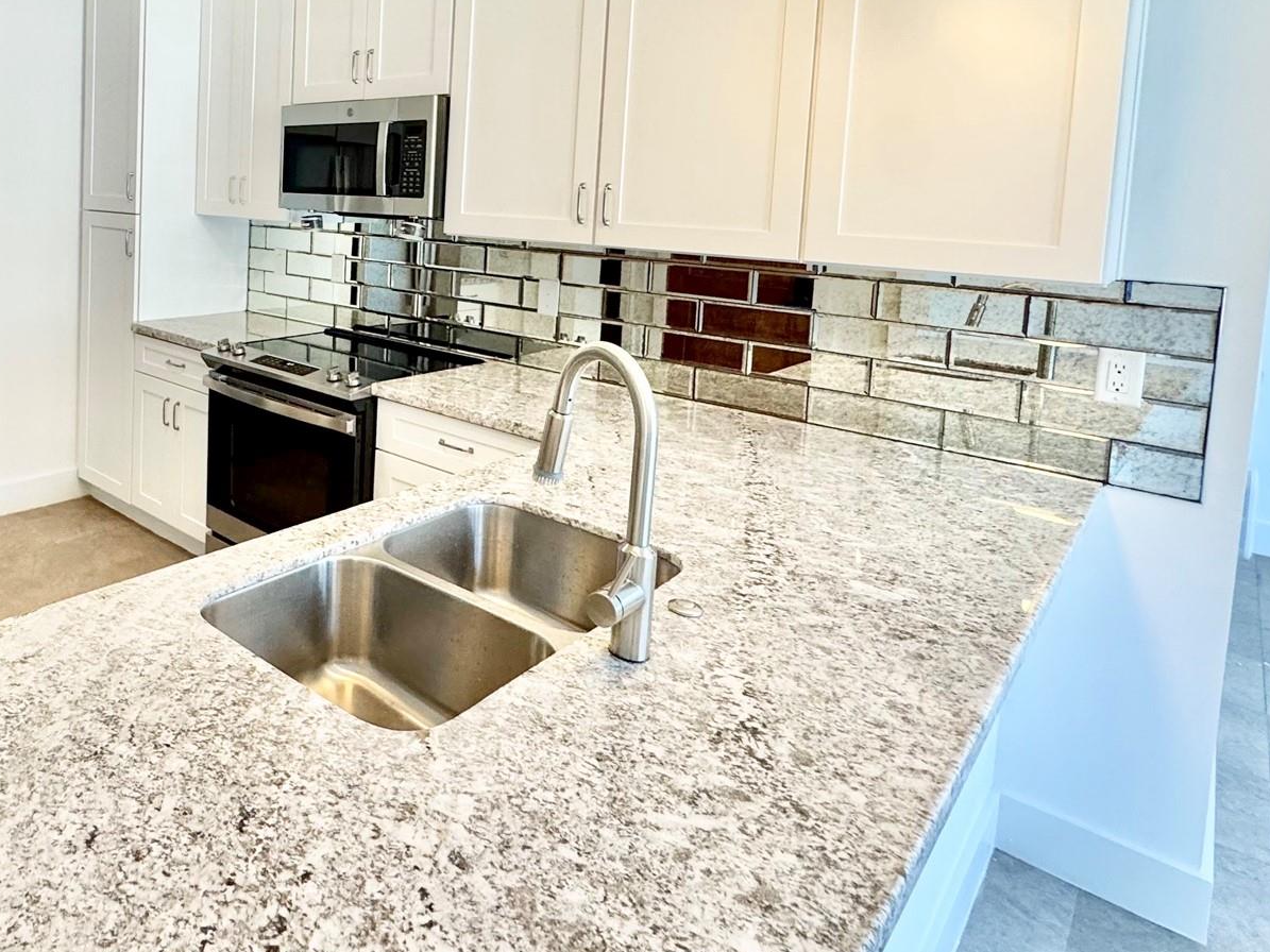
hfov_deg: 66.3
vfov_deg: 54.3
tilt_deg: -3.3
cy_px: 245
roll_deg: -2.6
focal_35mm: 24
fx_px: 880
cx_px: 289
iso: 200
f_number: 2.2
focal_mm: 2.22
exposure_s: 1/120
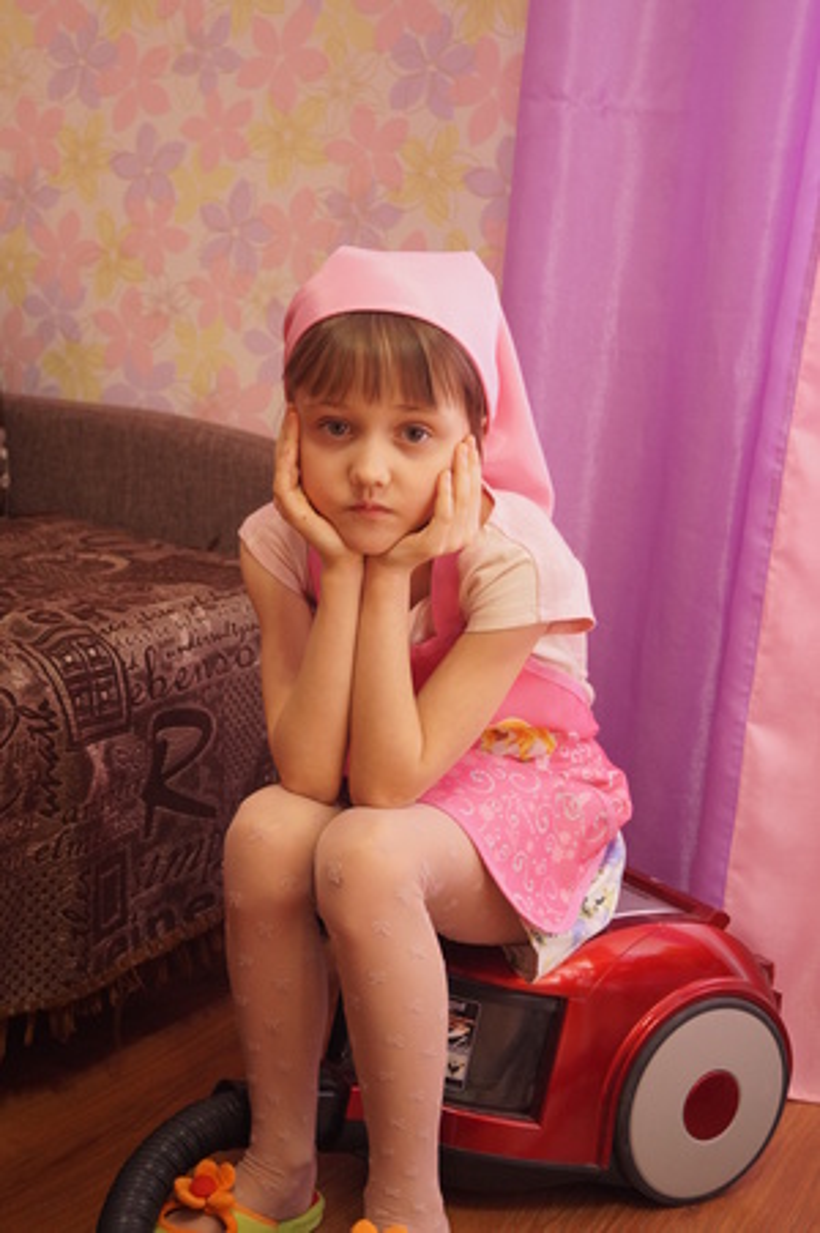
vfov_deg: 37.9
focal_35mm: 52
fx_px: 1796
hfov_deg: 25.7
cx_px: 410
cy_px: 616
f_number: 4.5
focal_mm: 35
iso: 800
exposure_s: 1/80
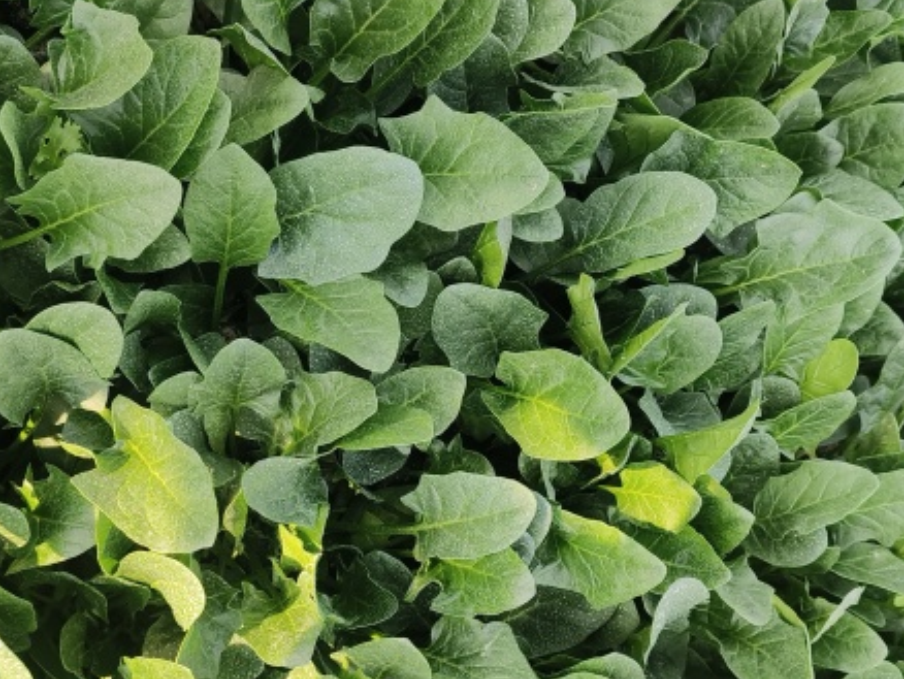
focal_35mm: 42
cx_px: 438
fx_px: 1097
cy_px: 390
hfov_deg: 44.8
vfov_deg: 34.3
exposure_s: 1/188
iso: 100
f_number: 1.75
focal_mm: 5.5
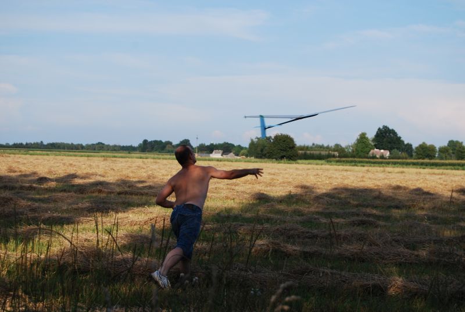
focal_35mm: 82
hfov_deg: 24.6
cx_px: 232
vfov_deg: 16.6
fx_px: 1067
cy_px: 156
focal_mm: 55
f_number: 7.1
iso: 100
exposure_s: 1/200
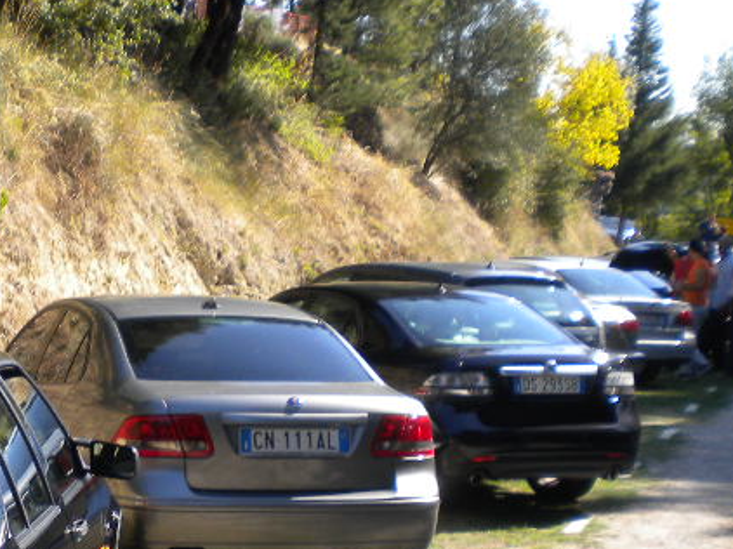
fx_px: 1799
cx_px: 36
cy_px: 450
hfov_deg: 22.3
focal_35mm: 85
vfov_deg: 17.2
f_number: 4.6
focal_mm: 6.3
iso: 80
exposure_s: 1/250
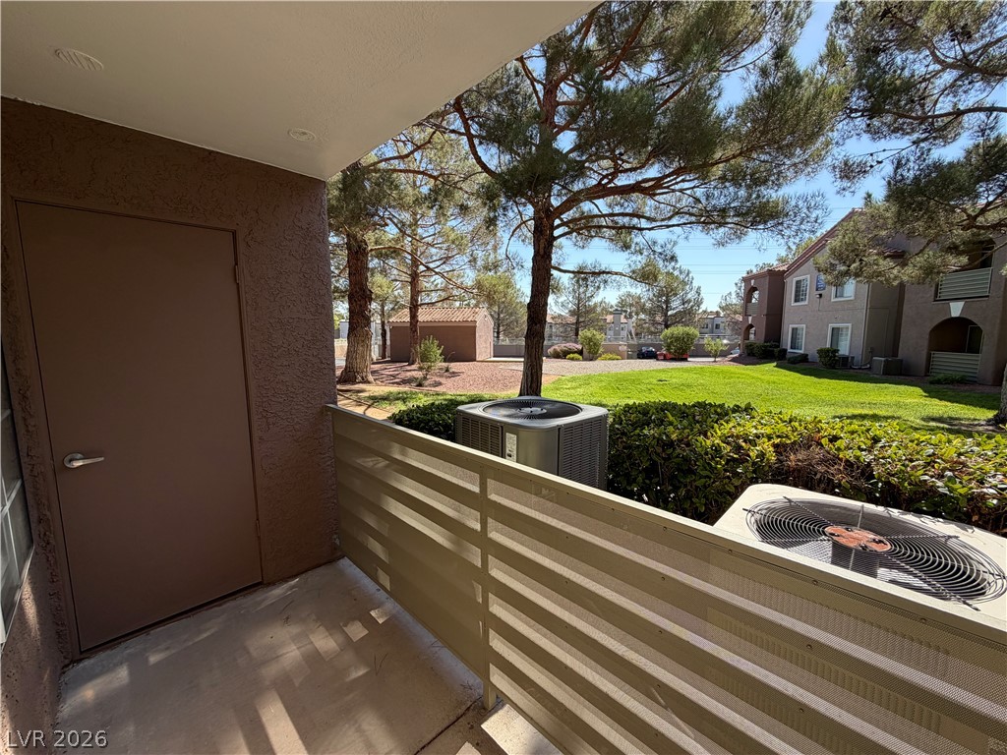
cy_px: 378
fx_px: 407
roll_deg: +0.1
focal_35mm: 14
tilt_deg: -7.3
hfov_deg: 102.1
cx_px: 504
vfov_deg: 85.7
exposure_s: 1/518
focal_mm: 2.22
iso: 40
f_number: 2.2
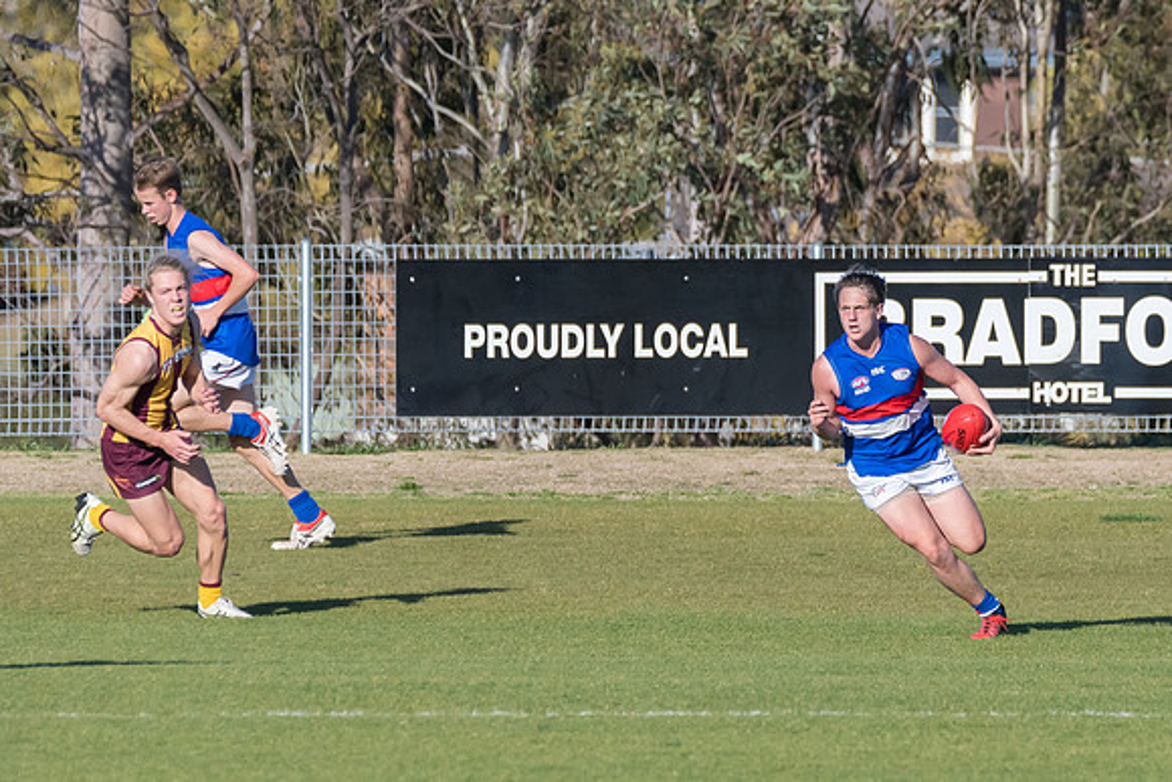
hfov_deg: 2.2
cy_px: 494
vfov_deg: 1.5
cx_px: 820
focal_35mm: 948
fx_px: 30862
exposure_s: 1/3200
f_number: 8
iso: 800
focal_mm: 420
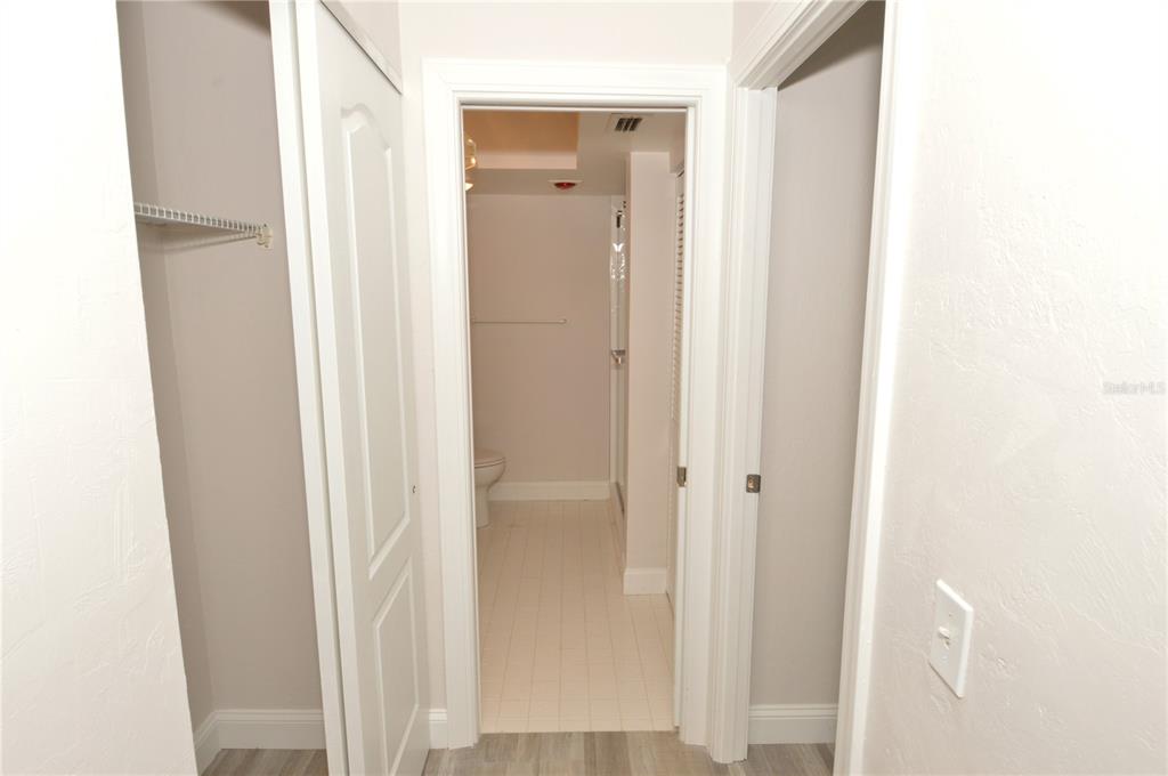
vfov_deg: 67.2
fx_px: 583
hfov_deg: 90.1
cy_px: 388
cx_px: 584
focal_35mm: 18
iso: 800
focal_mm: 12
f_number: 11
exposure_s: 1/80
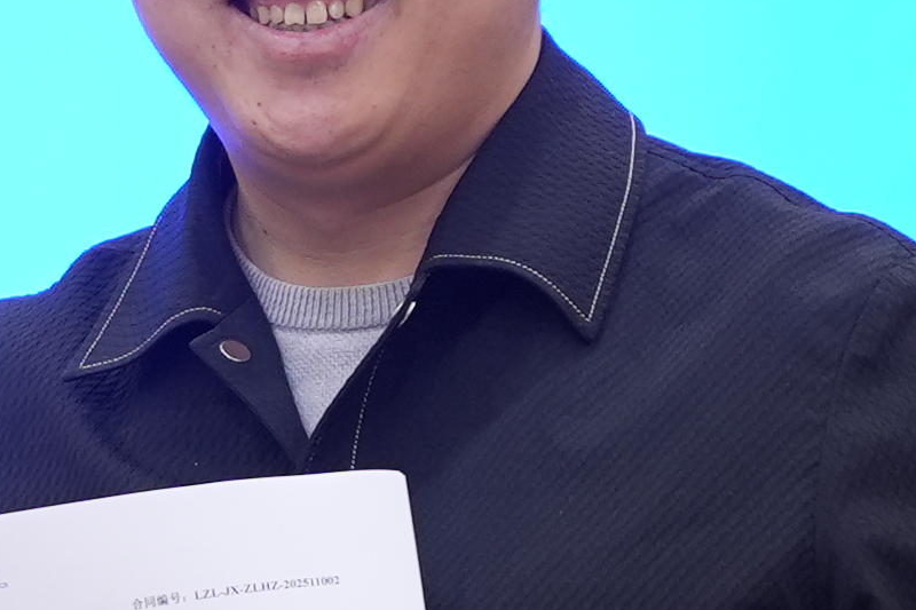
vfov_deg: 3.2
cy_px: 469
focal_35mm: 432
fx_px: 10989
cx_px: -796
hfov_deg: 4.7
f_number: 2.2
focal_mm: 50
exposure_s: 1/160
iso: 640
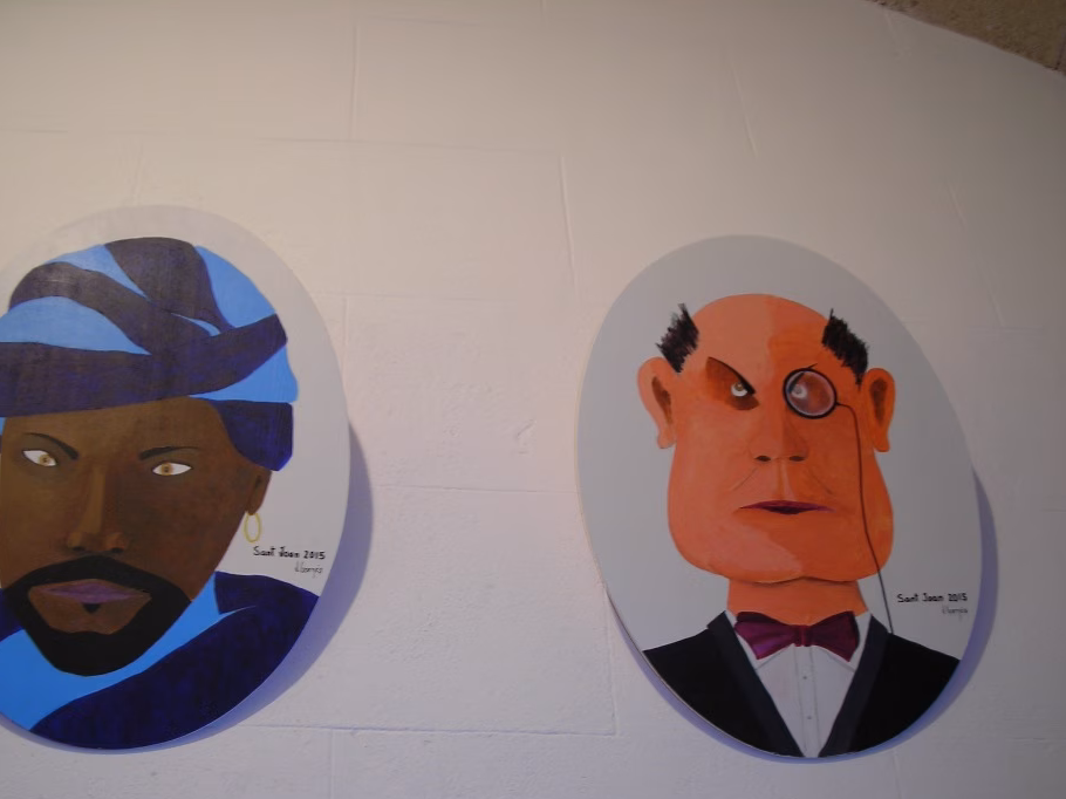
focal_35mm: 46
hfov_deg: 41.1
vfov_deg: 31.4
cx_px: 451
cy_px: 472
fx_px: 1416
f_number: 3.2
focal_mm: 6.3
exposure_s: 1/30
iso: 50
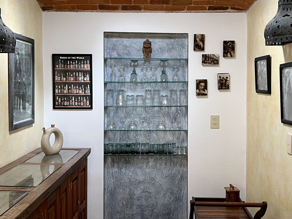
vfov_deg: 30.9
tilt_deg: -1.4
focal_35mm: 47
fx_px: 397
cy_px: 100
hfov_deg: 40.4
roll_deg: -0.6
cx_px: 151
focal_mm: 5.7
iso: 160
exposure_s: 1/60
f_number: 1.5
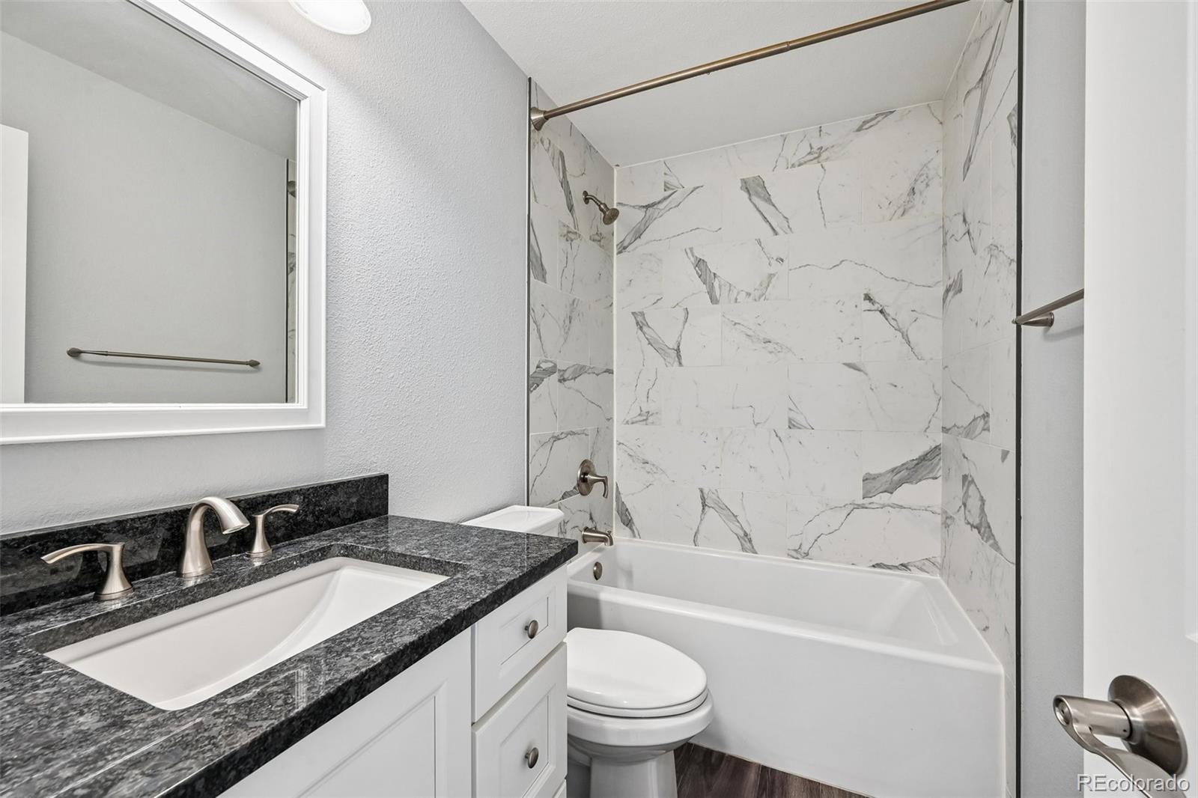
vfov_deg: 81.2
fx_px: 466
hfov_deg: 104.3
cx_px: 599
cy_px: 399
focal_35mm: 14
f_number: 10
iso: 400
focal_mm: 14
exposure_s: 1/13
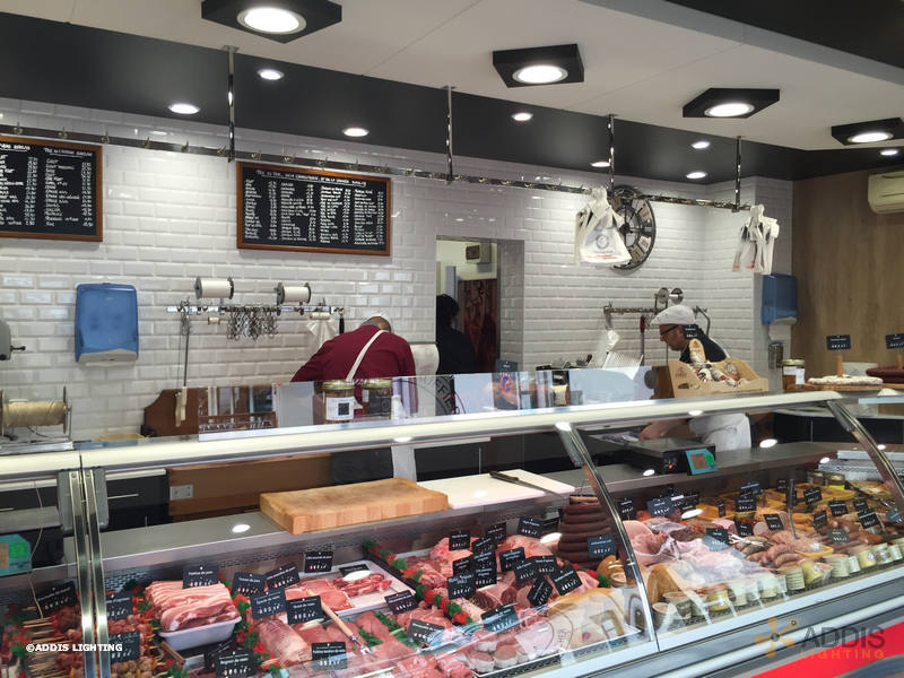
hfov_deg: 61.7
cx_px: 452
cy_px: 339
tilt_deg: -1.2
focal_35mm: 29
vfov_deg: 48.2
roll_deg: -1.0
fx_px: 757
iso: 50
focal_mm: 4.15
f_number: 2.2
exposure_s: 1/100
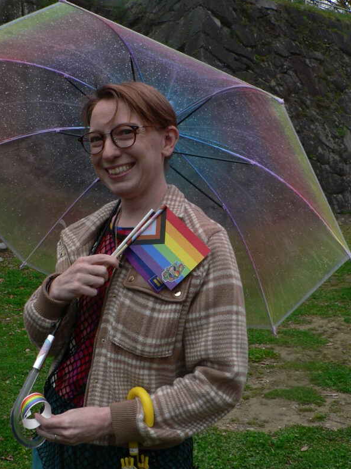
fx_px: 635
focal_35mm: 47
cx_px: 131
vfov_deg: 40.4
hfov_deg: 30.7
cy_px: 255
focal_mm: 6
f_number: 4
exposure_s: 1/640
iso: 100
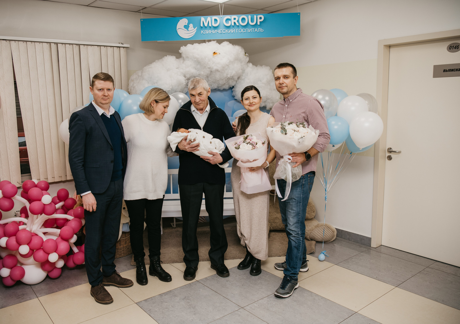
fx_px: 386
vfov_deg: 45.5
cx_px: 212
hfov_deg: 61.5
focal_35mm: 30
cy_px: 166
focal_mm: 28
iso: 160
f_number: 4
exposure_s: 1/160
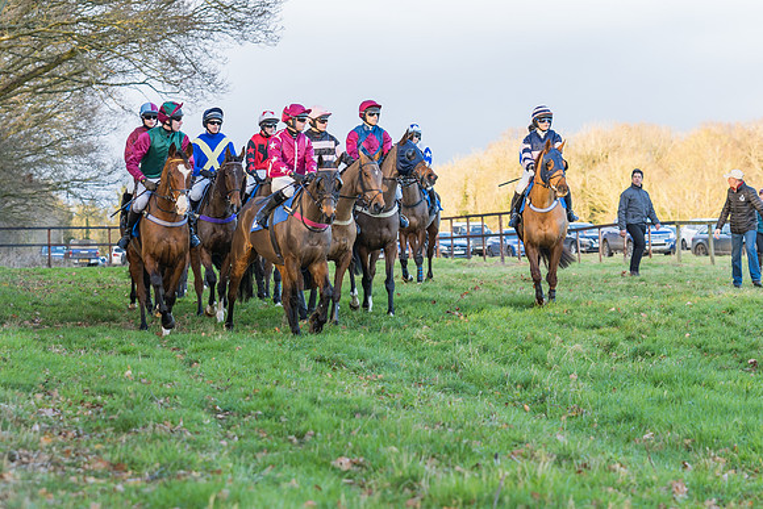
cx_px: 379
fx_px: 2870
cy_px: 251
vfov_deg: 10.1
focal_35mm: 135
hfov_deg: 15.1
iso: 400
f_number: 4
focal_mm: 89
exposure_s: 1/200
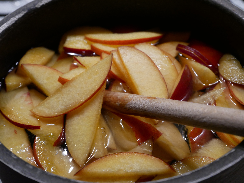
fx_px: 395
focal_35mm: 56
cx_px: 122
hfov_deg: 34.3
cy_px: 92
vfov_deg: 26.1
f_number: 5.4
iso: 1600
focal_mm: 28
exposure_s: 1/60
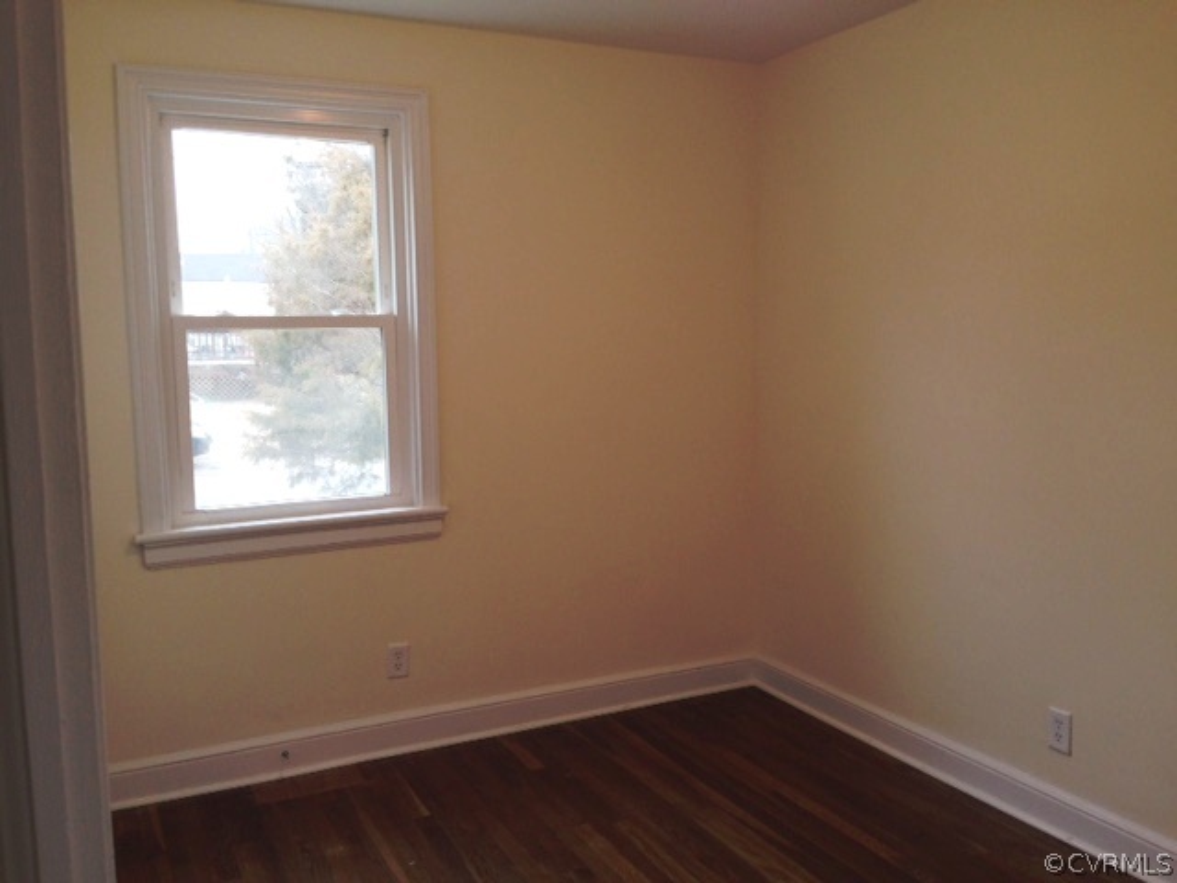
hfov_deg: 55.4
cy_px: 442
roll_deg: -0.3
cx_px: 588
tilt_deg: -5.4
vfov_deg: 42.9
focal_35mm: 33
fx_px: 1122
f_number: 2.4
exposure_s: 1/20
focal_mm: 4.12
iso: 64
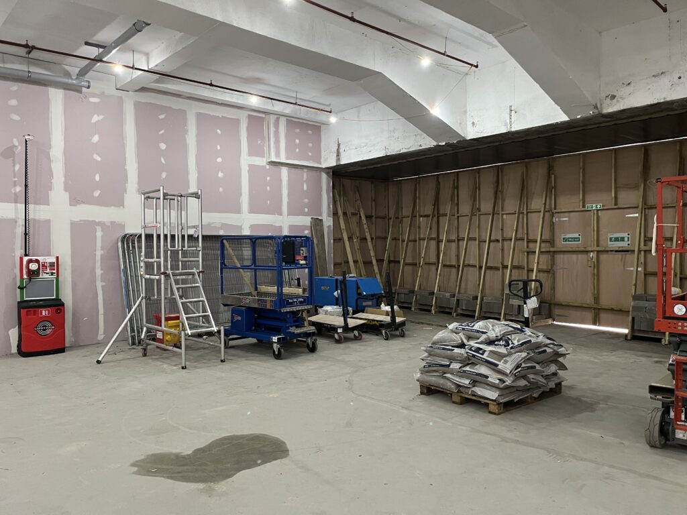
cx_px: 344
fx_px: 516
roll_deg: +0.7
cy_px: 258
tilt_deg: -1.9
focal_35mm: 26
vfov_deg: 53.1
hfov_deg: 67.3
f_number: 1.6
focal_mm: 5.1
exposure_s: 1/50
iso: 500
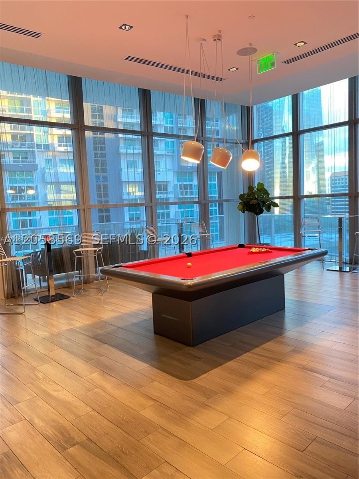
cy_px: 240
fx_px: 360
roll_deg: +1.5
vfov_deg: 67.3
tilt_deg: -4.9
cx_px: 180
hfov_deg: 53.1
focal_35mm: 26
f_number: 1.8
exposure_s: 1/40
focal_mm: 4.25
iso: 320
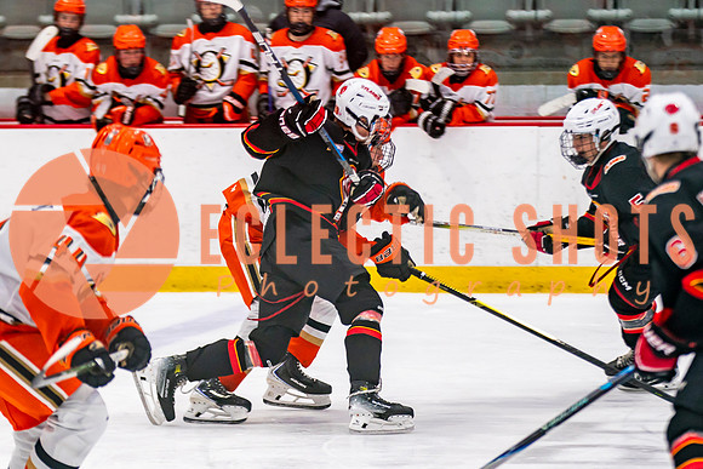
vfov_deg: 5.6
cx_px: 223
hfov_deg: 8.4
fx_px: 4805
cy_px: 323
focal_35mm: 246
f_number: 2.8
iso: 800
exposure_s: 1/640
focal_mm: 135
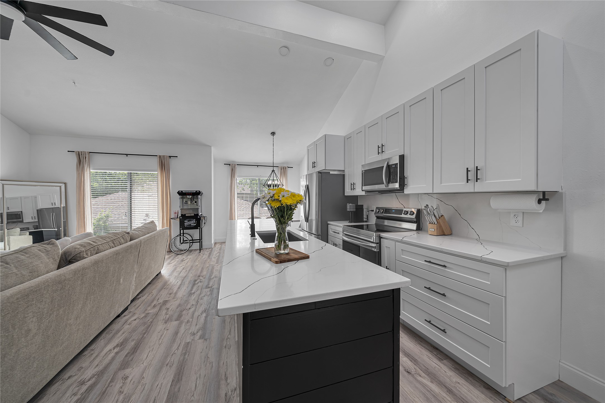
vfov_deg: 90.0
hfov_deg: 112.6
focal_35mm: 12
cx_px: 302
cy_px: 202
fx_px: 202
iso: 50
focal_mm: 12
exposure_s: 1/5
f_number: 6.3
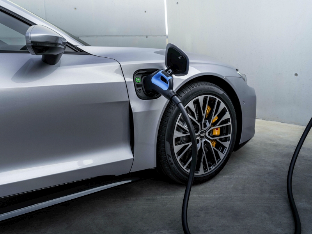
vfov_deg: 39.7
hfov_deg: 51.4
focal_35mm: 36
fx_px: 324
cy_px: 117
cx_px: 156
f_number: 8
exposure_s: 1/13
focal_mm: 45
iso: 160
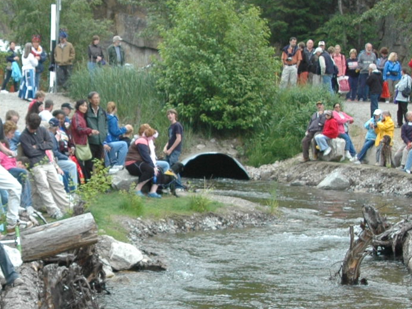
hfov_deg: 15.0
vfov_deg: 11.4
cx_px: 62
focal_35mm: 130
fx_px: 1547
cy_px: 184
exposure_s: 1/180
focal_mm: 28
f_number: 6.7
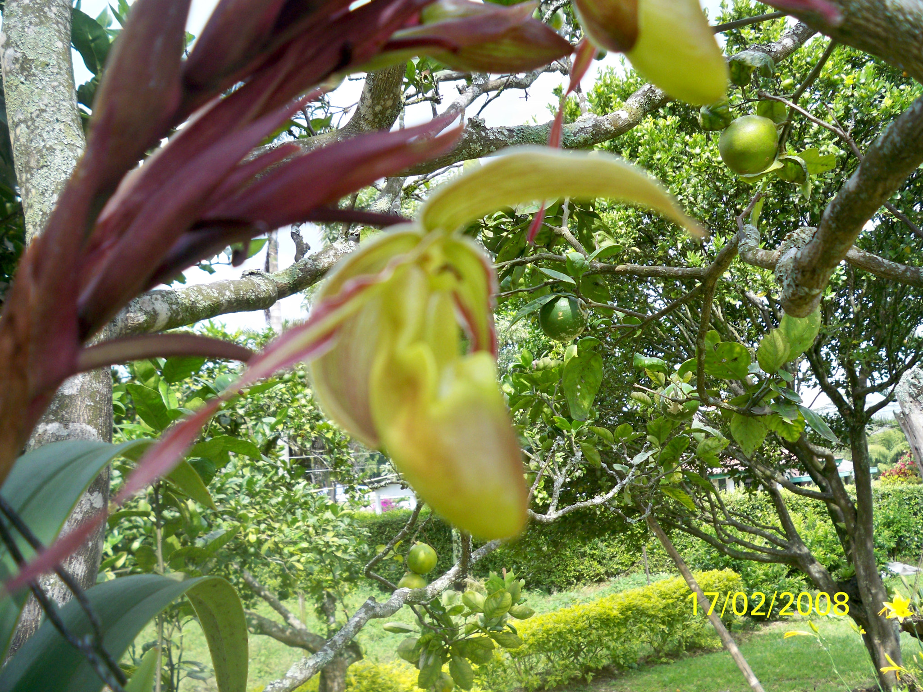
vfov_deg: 40.7
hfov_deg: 52.6
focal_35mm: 35
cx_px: 462
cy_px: 346
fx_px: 933
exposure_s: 1/250
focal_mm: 6.3
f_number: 3.1
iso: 80
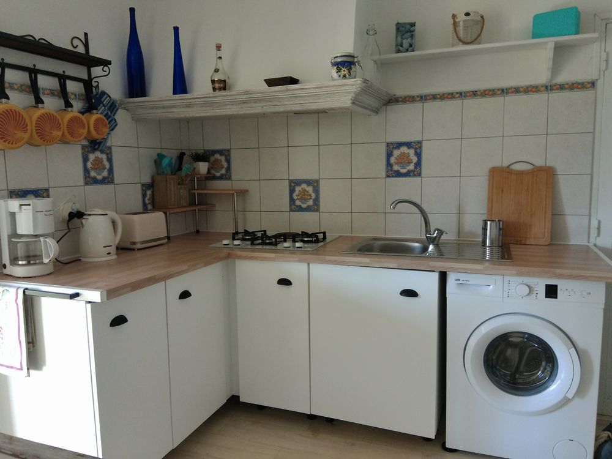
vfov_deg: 53.1
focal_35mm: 26
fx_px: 460
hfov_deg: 67.3
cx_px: 306
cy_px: 230
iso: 353
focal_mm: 3
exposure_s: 1/33
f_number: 2
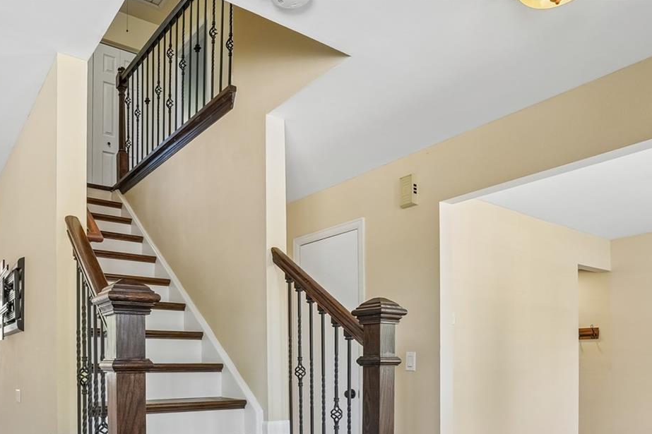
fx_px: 471
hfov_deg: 68.2
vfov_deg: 45.9
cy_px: 372
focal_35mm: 26
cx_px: 239
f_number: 8
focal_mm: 10
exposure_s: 1/30
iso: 400
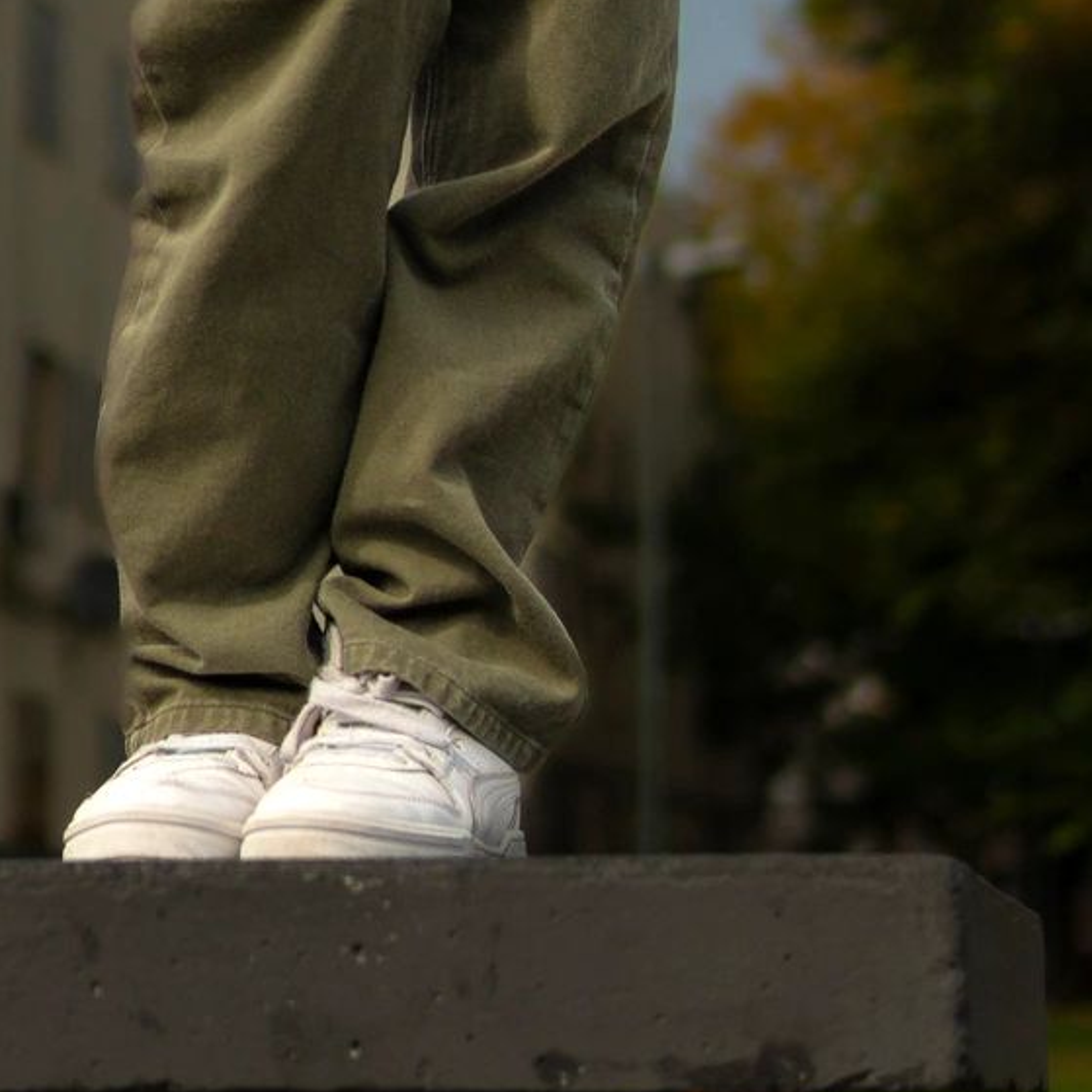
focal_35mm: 145
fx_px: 5175
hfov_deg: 12.0
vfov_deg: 11.4
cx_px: 84
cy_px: -694
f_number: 1.4
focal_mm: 30
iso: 100
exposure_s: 1/2000
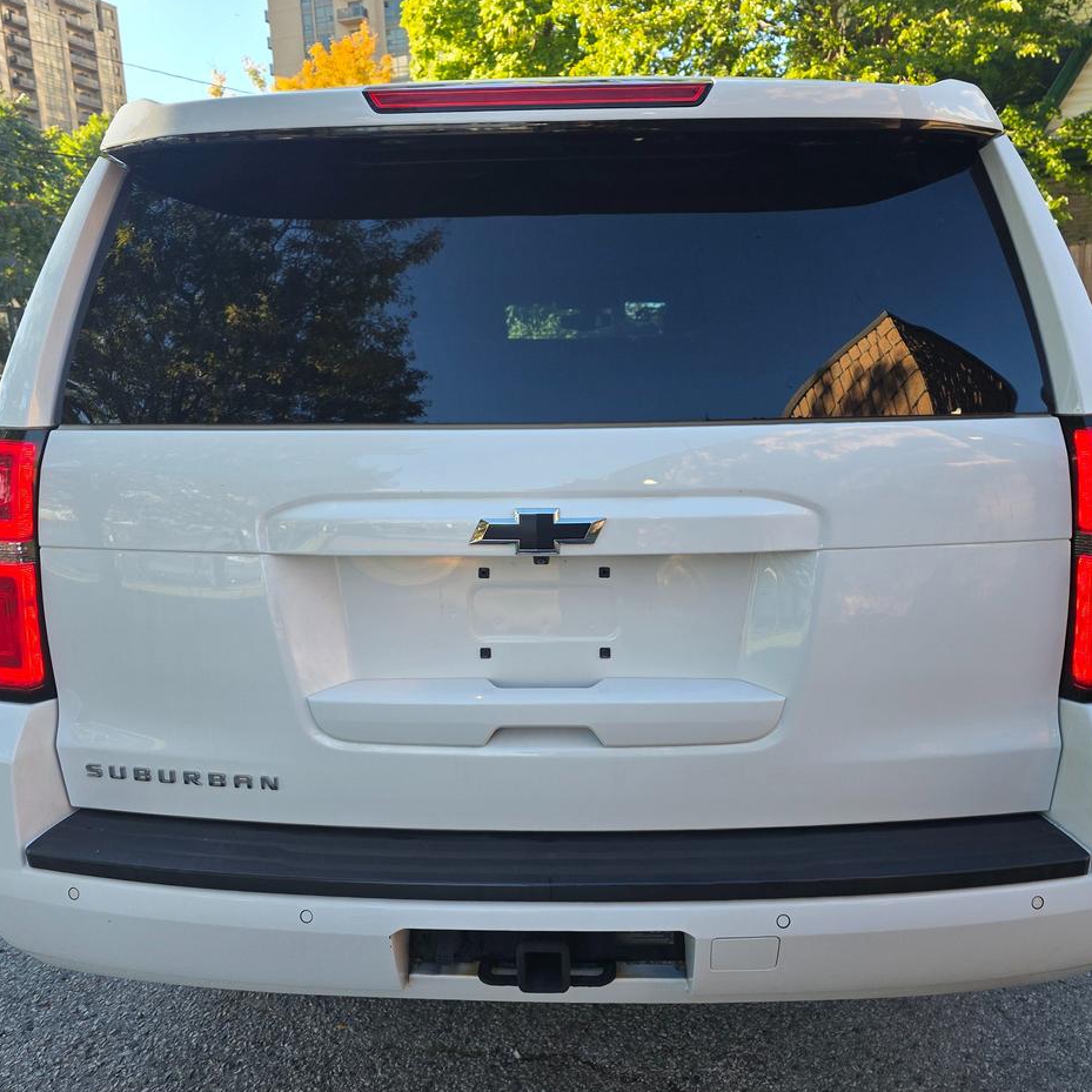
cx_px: 578
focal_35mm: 28
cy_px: 558
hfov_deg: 57.3
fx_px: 999
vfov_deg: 57.3
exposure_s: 1/359
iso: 50
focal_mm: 6.3
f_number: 1.7
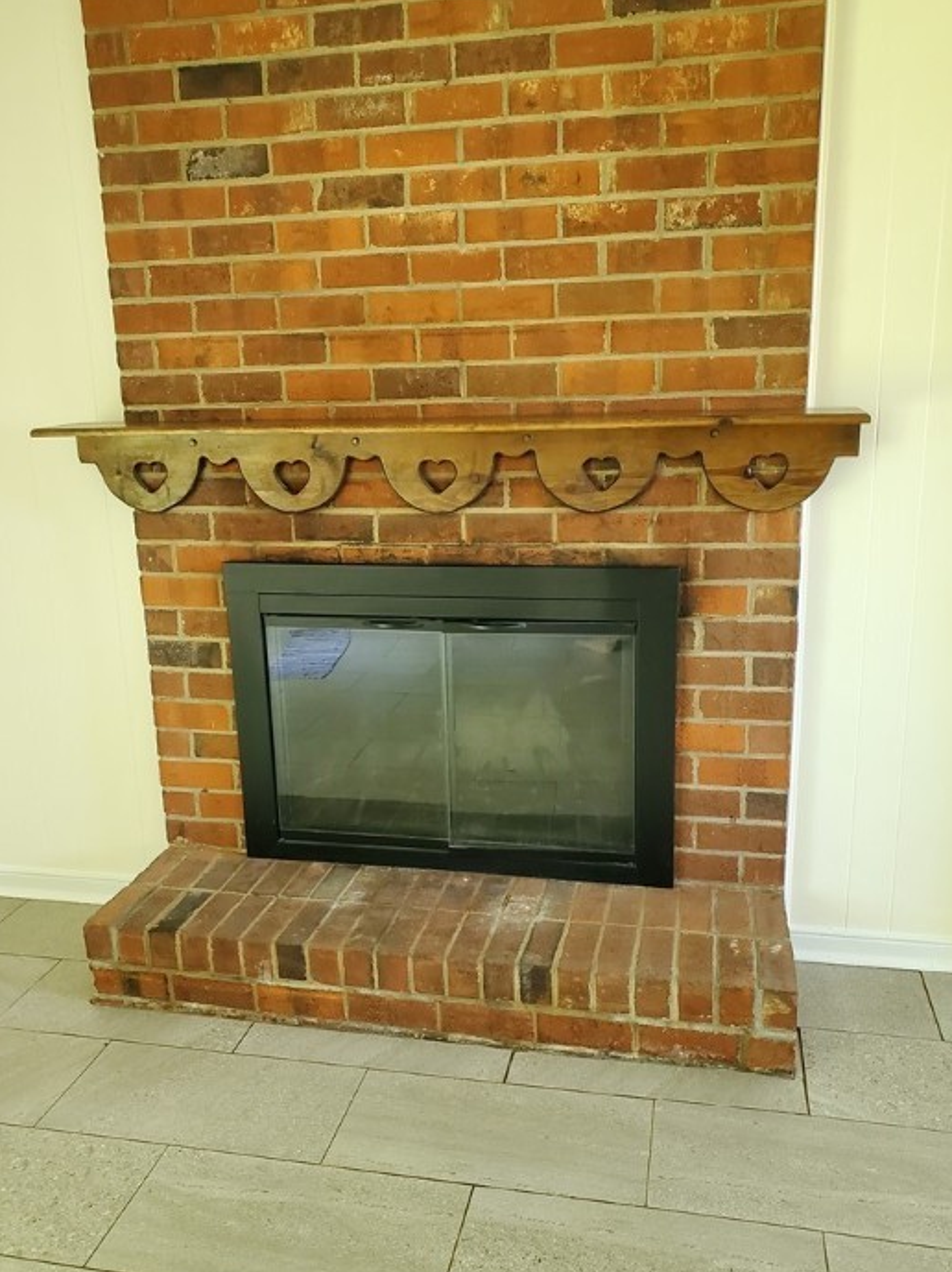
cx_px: 483
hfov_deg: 48.2
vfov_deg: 61.7
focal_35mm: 29
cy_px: 642
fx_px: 1064
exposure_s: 1/39
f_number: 2.4
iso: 400
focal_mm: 4.3
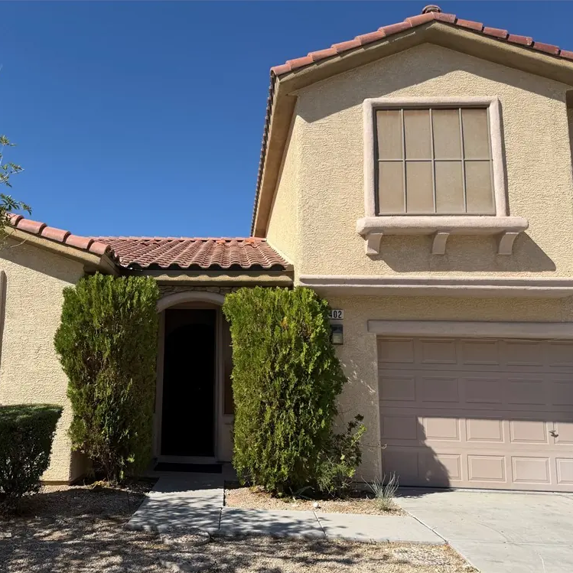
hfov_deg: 54.4
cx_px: 187
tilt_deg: +9.0
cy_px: 293
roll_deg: -1.3
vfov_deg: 55.6
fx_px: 543
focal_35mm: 29
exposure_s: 1/4975
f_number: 1.78
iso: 80
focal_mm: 6.76
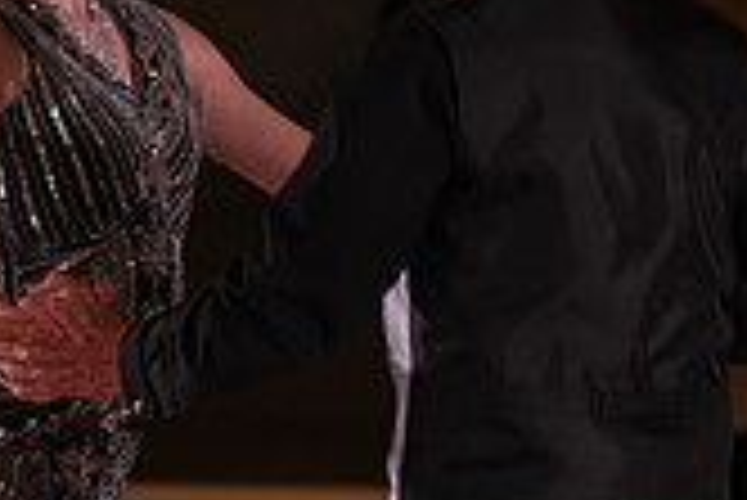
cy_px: 689
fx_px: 14060
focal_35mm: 677
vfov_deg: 2.0
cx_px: 124
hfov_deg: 3.0
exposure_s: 1/200
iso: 2000
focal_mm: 194
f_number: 5
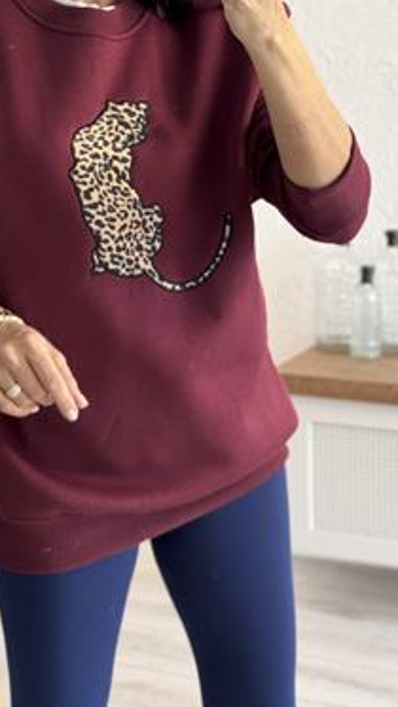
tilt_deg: -27.9
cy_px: 341
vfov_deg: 29.0
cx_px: 208
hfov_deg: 16.5
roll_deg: +1.1
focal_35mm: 73
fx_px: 1369
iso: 100
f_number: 1.78
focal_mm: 6.76
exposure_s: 1/60
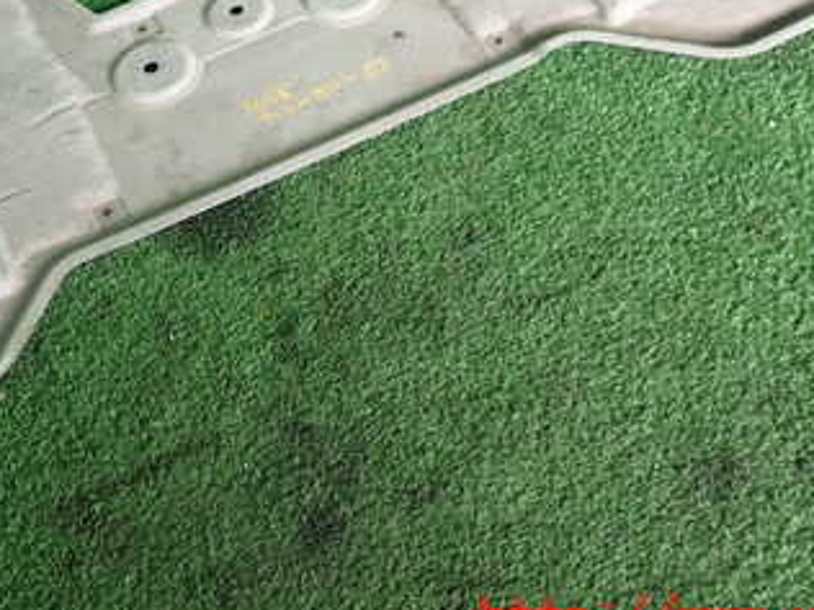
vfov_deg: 25.0
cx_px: 289
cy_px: 75
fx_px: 1340
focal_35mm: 57
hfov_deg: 33.6
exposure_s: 1/60
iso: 160
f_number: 2.3
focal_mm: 5.4
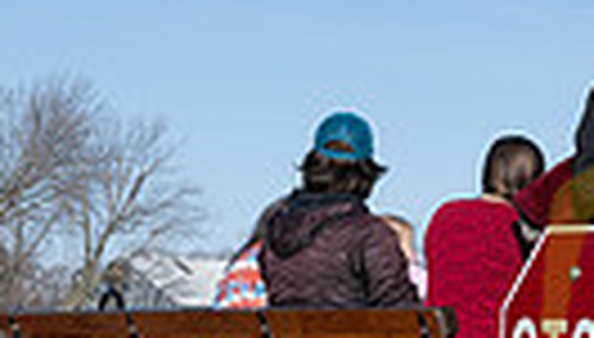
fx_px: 2921
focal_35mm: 185
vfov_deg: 6.6
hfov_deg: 11.3
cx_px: 807
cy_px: 261
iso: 200
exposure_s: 1/320
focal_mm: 28.5
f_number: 11
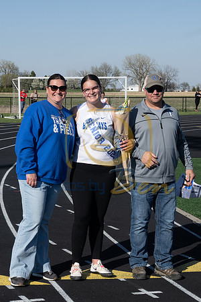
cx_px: 55
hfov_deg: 15.6
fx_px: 731
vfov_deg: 23.3
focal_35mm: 87
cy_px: 150
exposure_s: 1/400
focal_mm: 39
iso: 100
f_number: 8
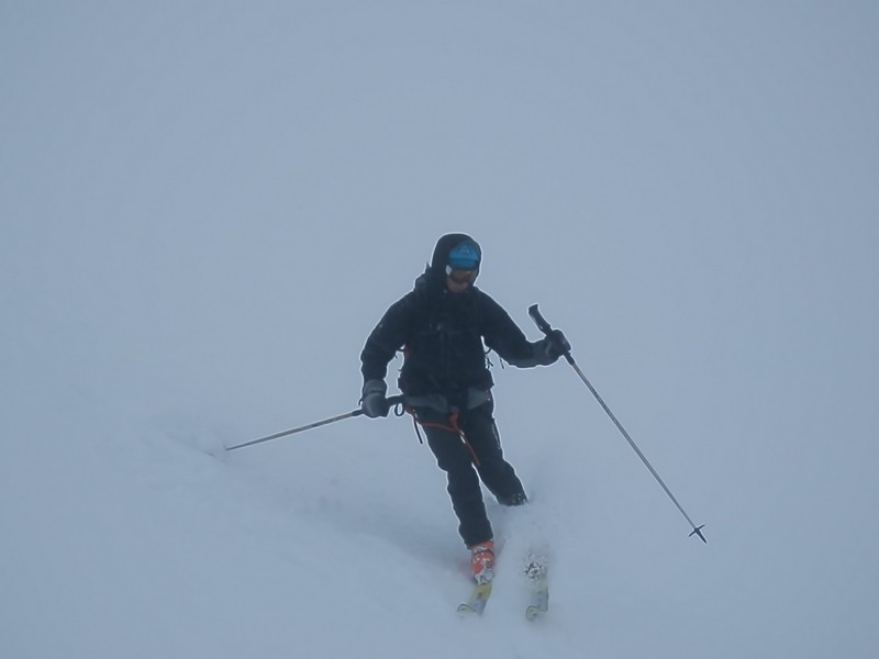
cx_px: 440
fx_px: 1371
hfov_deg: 35.5
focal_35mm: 54
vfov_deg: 27.0
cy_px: 330
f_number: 11.6
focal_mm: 9.8
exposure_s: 1/160
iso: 80
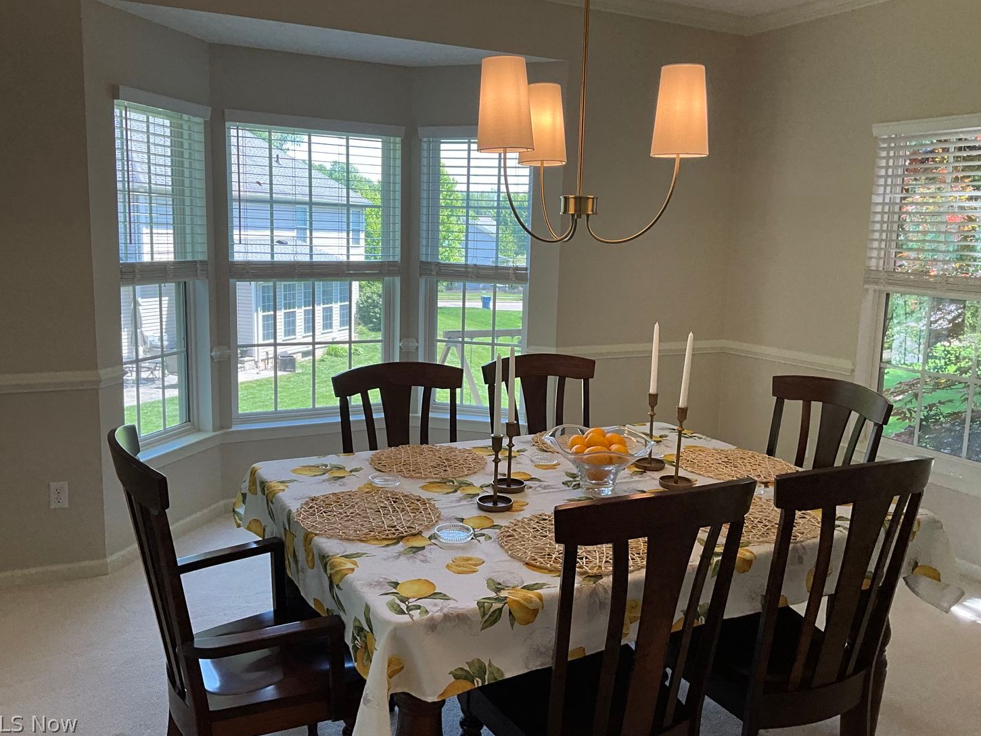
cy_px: 361
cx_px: 481
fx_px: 850
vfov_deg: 46.8
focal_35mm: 30
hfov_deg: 60.0
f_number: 1.8
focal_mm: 3
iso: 40
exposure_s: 1/120
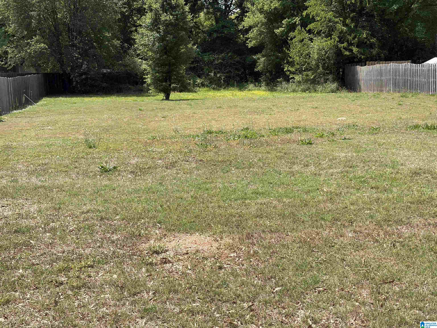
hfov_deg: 36.8
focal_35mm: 52
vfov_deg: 28.0
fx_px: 656
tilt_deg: -9.2
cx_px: 218
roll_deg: +2.1
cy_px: 164
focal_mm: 5.96
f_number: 1.6
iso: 32
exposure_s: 1/1848
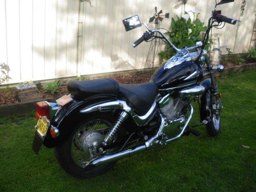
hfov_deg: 51.4
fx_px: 266
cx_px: 128
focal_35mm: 36
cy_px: 96
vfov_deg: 39.7
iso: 64
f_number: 3.5
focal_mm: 6.3
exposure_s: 1/160
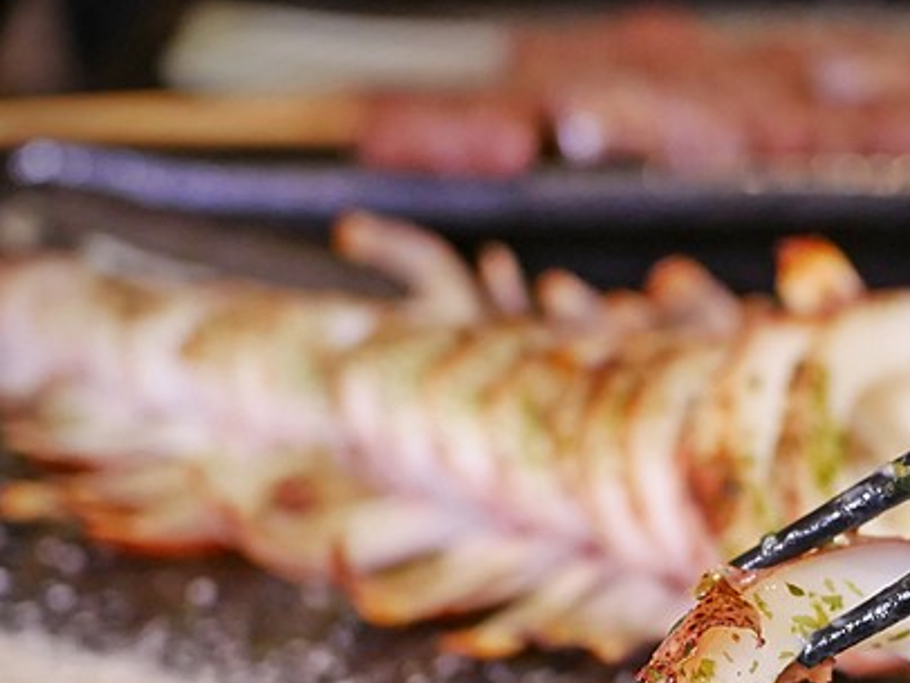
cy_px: 637
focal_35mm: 69
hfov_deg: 27.3
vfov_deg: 20.8
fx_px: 1815
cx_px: 798
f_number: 2.5
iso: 1250
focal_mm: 14
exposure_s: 1/60
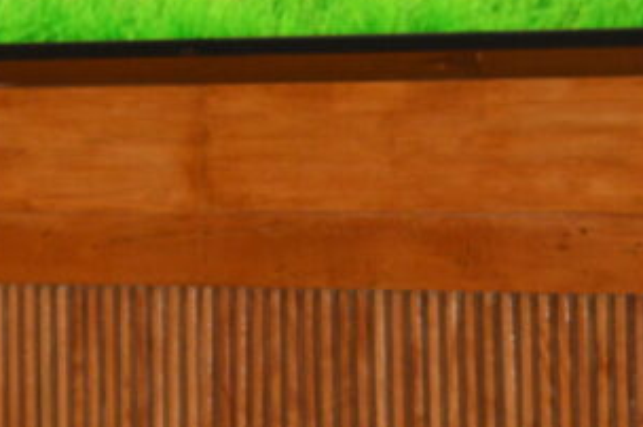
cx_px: -89
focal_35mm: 272
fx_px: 4847
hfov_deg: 7.5
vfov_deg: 5.0
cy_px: -208
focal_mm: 55
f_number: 5.6
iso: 720
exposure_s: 1/60
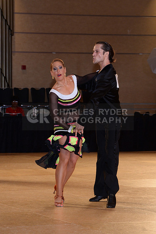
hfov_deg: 11.4
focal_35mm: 120
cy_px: 117
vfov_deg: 17.1
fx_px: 781
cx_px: 78
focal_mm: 120
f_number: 5.6
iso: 1600
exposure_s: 1/250
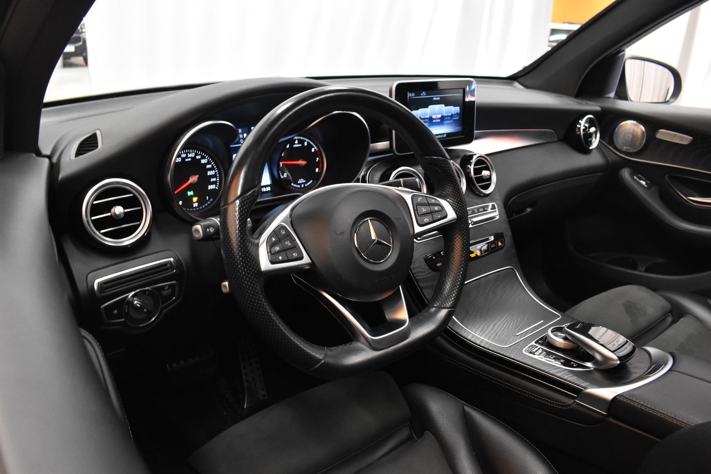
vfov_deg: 47.9
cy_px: 237
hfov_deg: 67.4
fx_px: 533
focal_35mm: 27
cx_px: 356
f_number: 5.6
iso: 3200
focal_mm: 18
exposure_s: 1/8
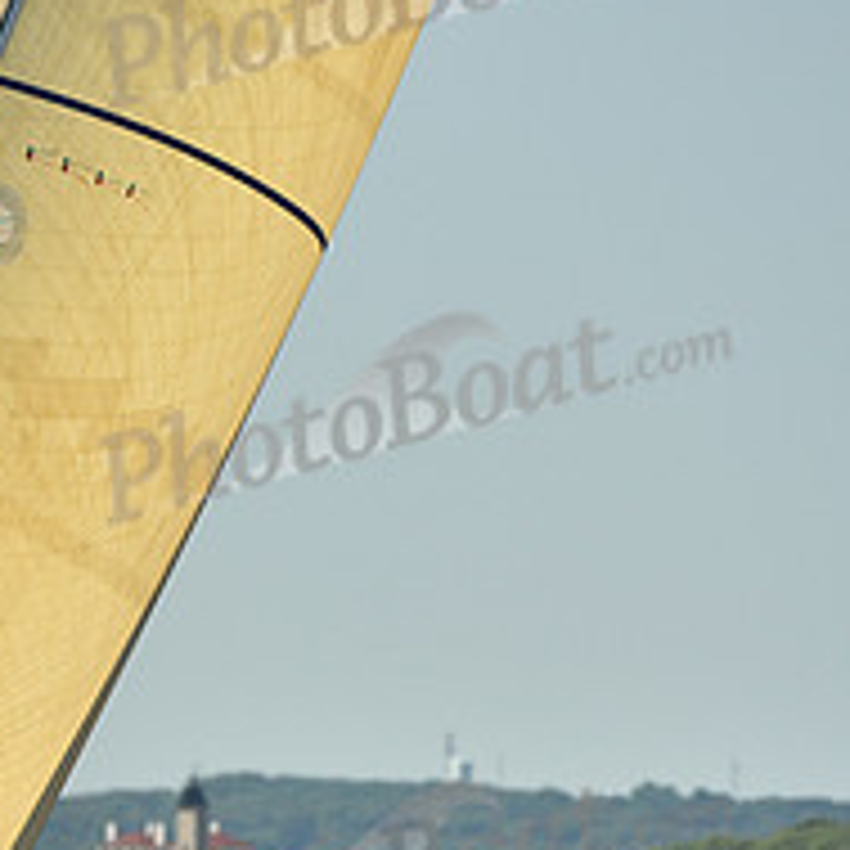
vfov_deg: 1.7
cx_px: -130
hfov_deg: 1.7
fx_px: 28976
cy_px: 704
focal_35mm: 1043
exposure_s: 1/1250
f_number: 7.1
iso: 250
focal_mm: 400
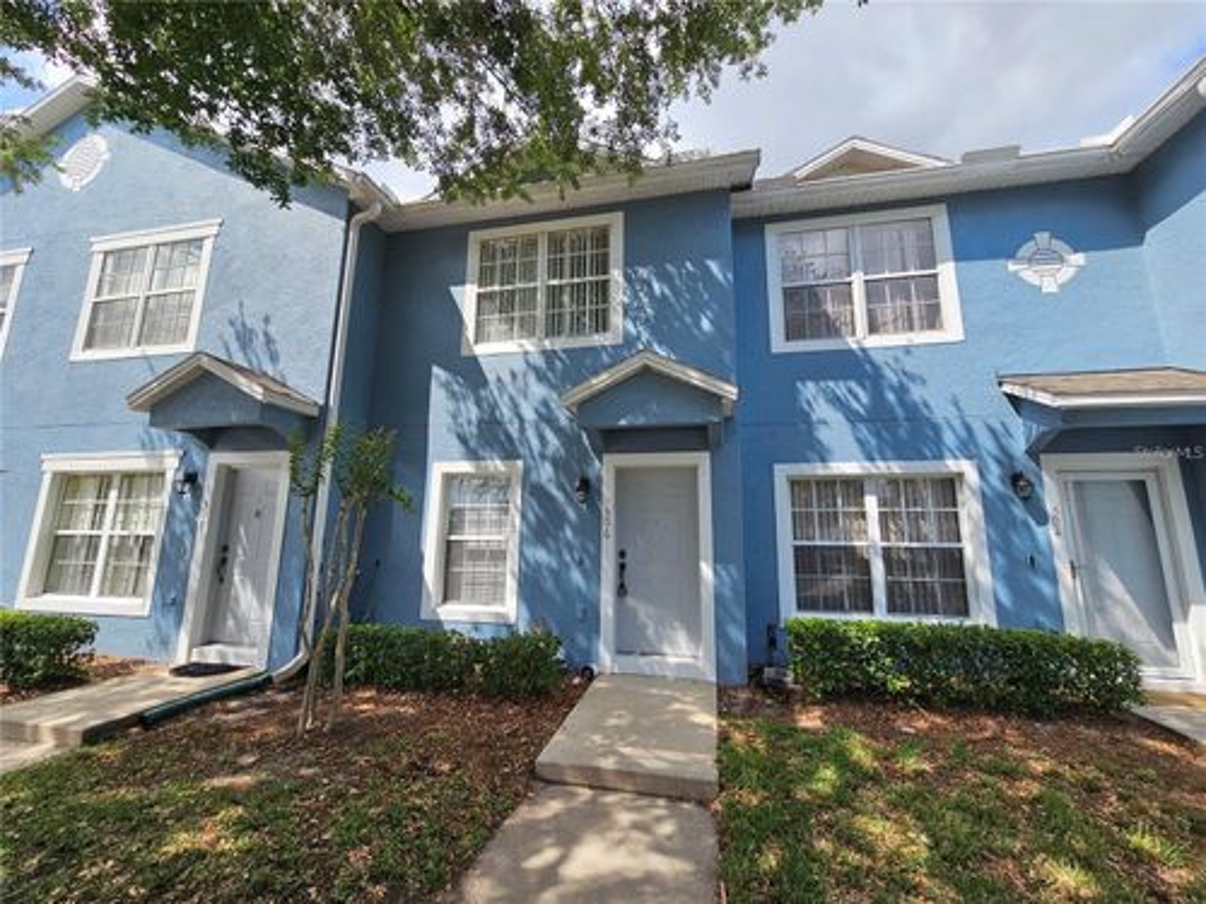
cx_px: 603
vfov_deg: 89.9
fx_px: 453
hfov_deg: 106.2
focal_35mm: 13
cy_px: 452
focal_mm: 2.2
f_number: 2.2
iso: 50
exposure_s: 1/1311
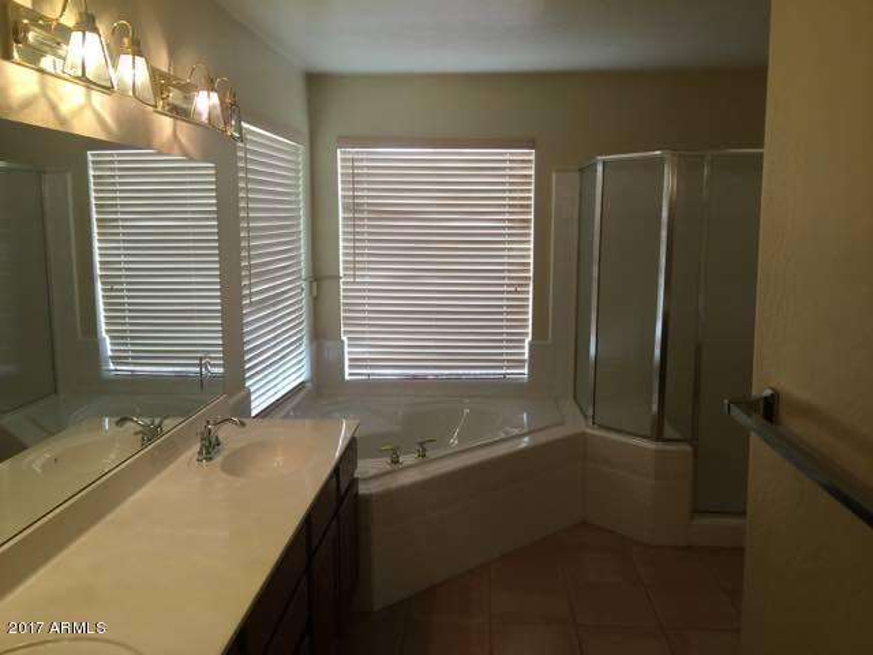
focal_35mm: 29
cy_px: 328
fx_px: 731
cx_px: 436
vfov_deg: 48.2
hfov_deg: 61.7
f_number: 2.2
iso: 32
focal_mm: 4.15
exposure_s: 1/40
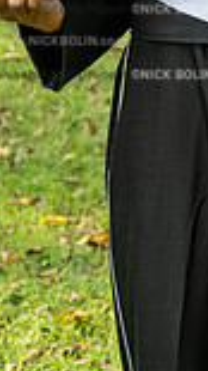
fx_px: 1640
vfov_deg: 12.4
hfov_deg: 7.2
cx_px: 239
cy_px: -156
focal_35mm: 167
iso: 1000
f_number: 5.6
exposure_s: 1/640
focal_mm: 55
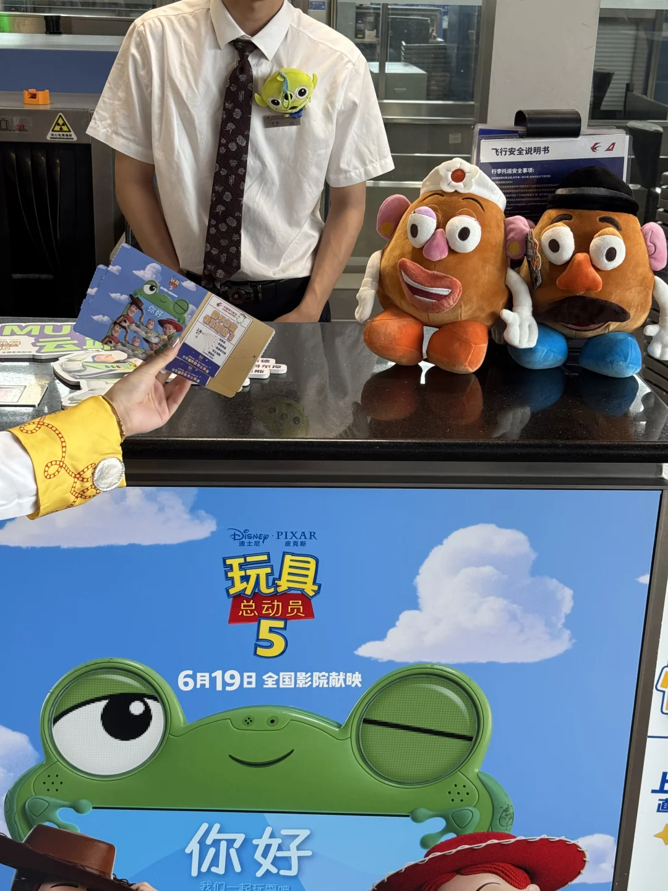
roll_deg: -2.7
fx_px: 1235
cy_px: 446
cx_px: 334
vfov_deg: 39.7
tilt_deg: -19.9
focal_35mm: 48
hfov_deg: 30.3
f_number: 1.78
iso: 125
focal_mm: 6.76
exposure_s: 1/100
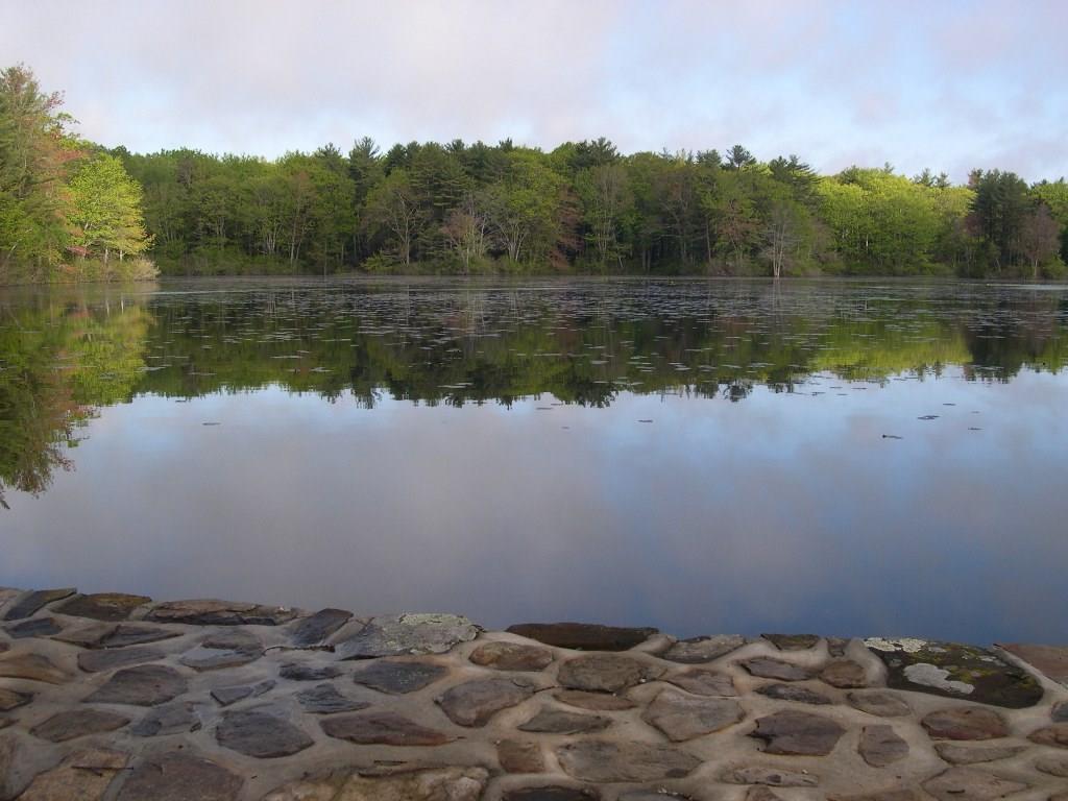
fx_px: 1172
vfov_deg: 37.7
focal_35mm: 38
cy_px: 400
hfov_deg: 49.0
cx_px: 534
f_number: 7.6
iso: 100
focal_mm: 8
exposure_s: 1/119
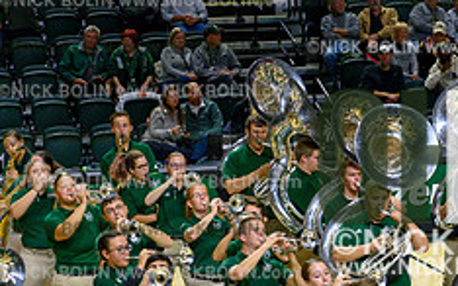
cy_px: 183
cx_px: 456
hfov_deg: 11.7
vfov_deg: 7.4
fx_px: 2208
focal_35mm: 177
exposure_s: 1/800
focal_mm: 70
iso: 3200
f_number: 4.5
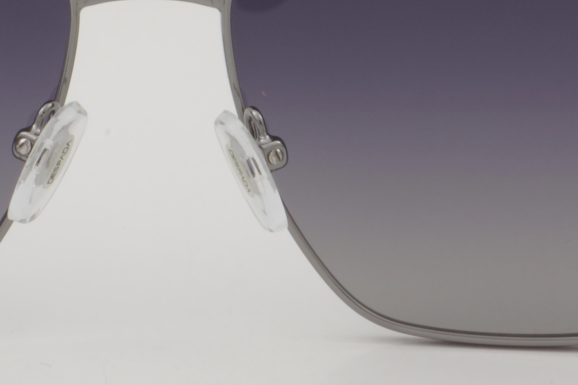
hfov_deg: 10.9
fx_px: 3018
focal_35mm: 188
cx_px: 154
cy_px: 94
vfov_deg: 7.3
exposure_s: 1/3
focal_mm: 50
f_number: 32
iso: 100
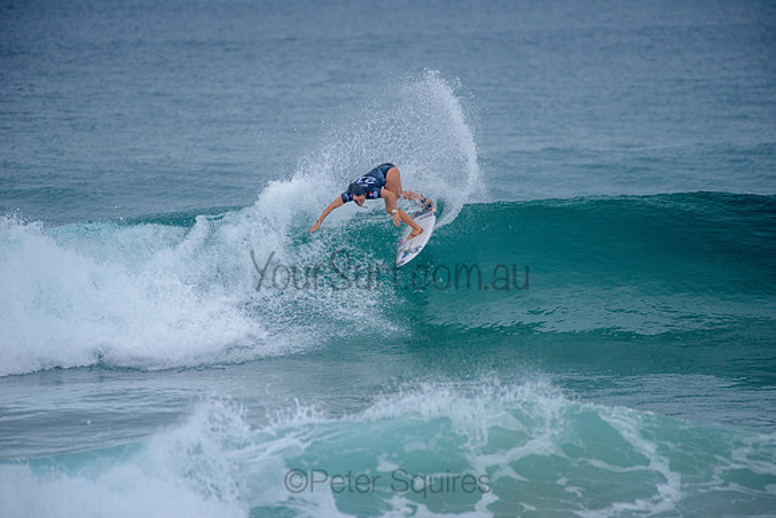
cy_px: 259
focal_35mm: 500
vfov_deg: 2.8
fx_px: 10782
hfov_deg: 4.1
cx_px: 388
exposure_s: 1/2000
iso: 500
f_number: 5.6
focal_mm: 500
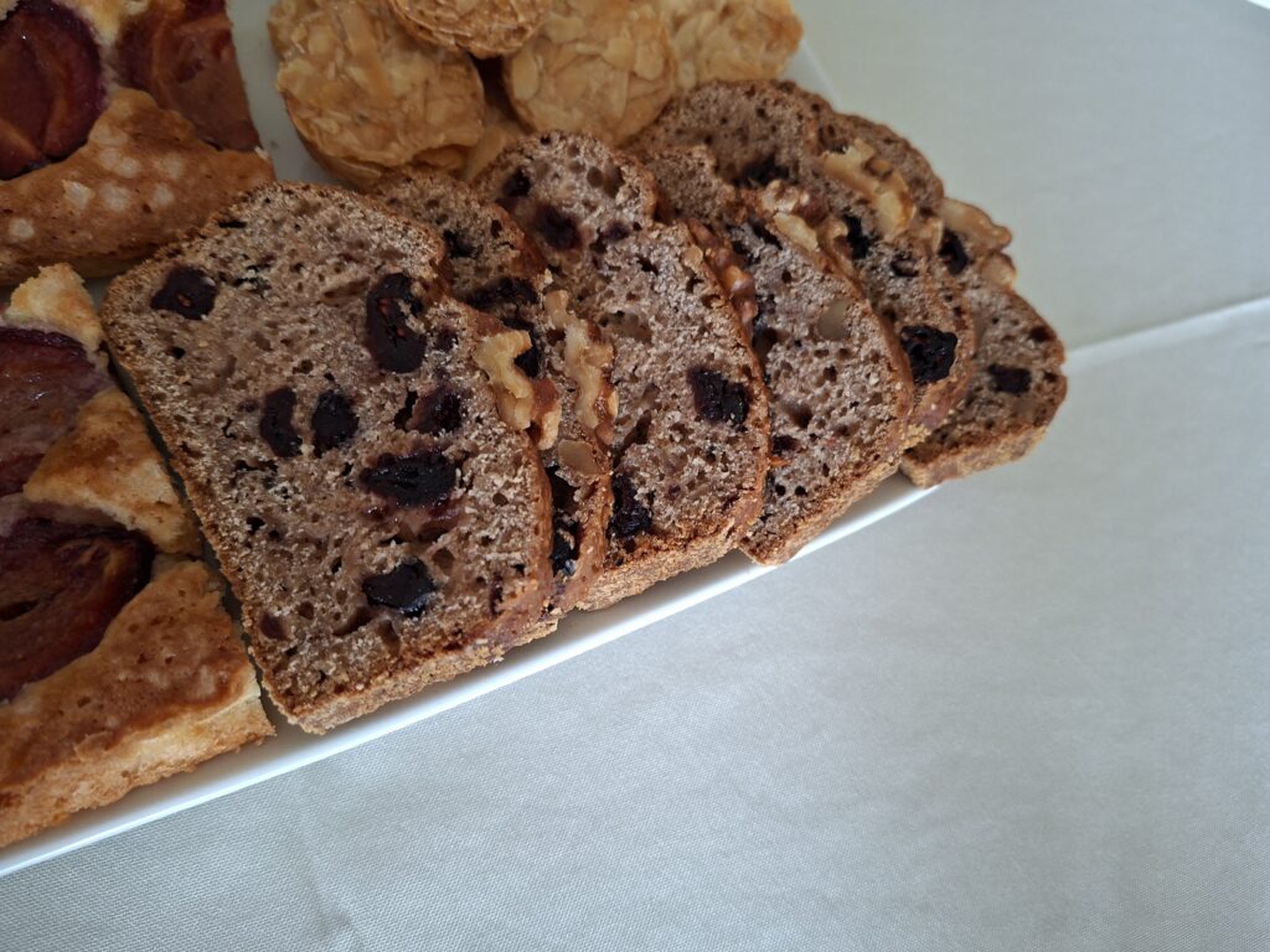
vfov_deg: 58.9
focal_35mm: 23
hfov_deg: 73.9
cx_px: 635
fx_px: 844
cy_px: 476
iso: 320
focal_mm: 5.54
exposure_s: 1/50
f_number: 1.8
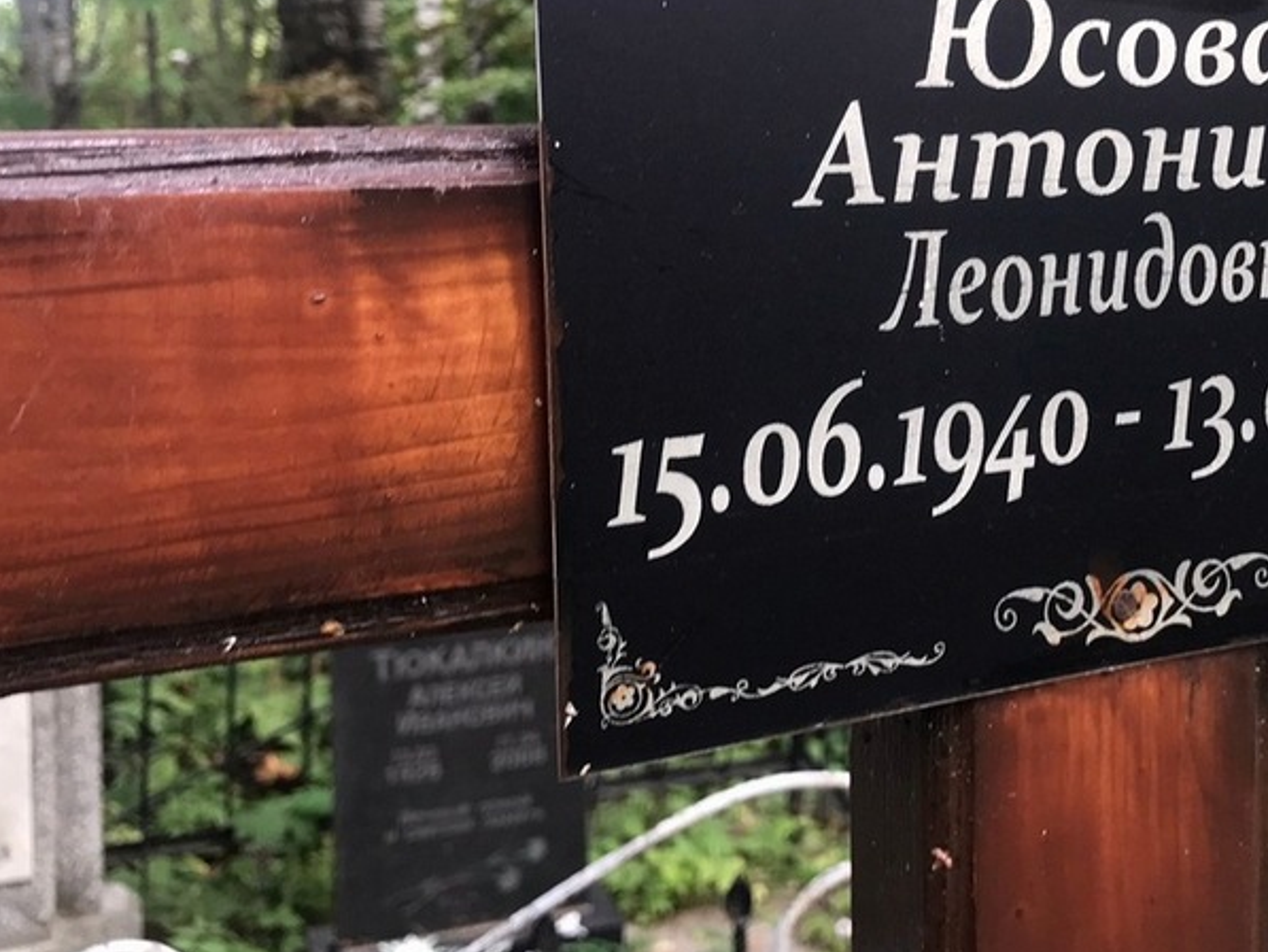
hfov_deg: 38.3
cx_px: 998
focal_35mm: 48
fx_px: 1759
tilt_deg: -5.5
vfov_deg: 30.0
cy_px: 283
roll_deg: -2.2
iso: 32
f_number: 1.8
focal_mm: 3.99
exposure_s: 1/50
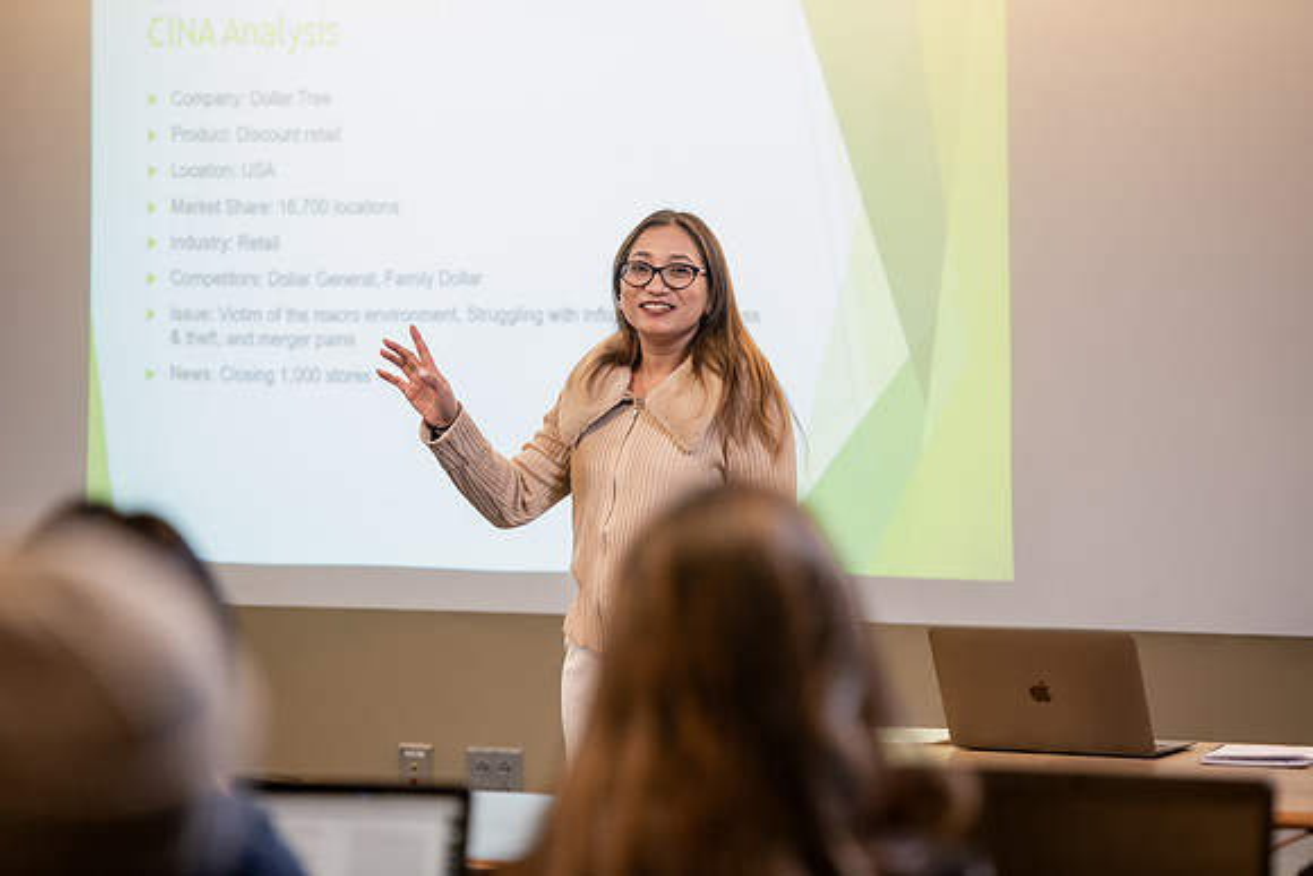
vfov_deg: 9.5
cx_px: 656
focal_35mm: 145
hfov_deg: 14.2
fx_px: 5289
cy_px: 438
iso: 1600
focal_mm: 145
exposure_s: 1/250
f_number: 3.2
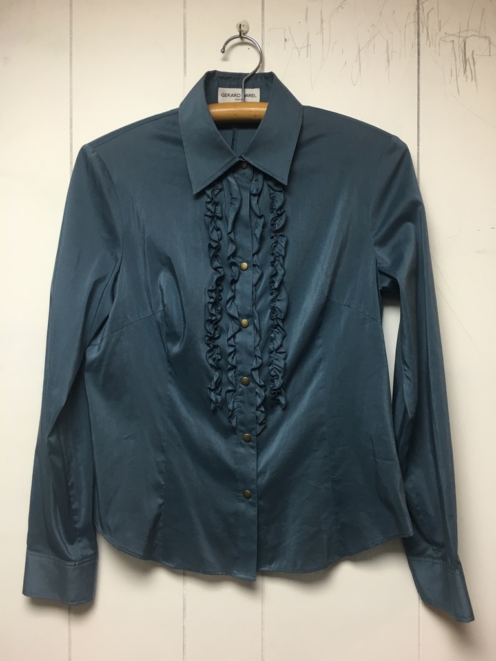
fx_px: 554
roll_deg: -0.9
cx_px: 248
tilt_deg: -0.4
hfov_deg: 48.2
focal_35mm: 29
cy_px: 330
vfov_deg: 61.7
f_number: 2.2
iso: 80
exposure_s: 1/30
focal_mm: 4.15
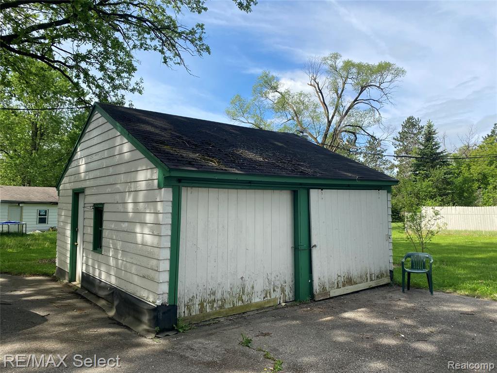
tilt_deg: +4.0
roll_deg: -0.4
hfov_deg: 67.3
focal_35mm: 26
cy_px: 186
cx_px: 248
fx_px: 373
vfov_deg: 53.1
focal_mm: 4.25
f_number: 1.8
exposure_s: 1/1866
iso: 32
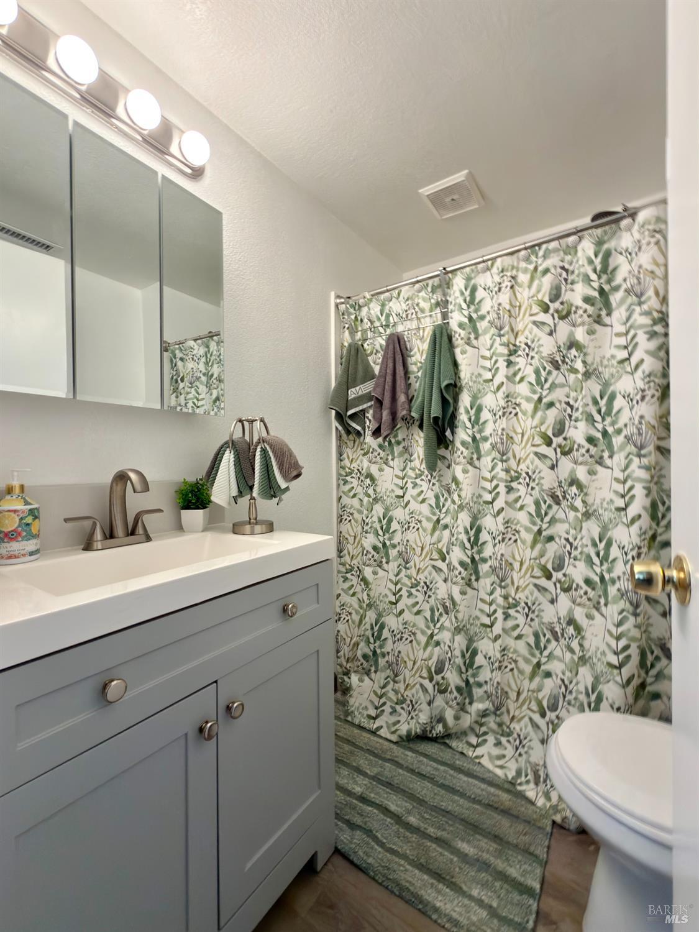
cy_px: 466
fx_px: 377
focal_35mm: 14
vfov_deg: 102.1
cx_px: 350
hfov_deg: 85.7
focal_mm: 2.22
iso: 80
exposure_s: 1/60
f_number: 2.2
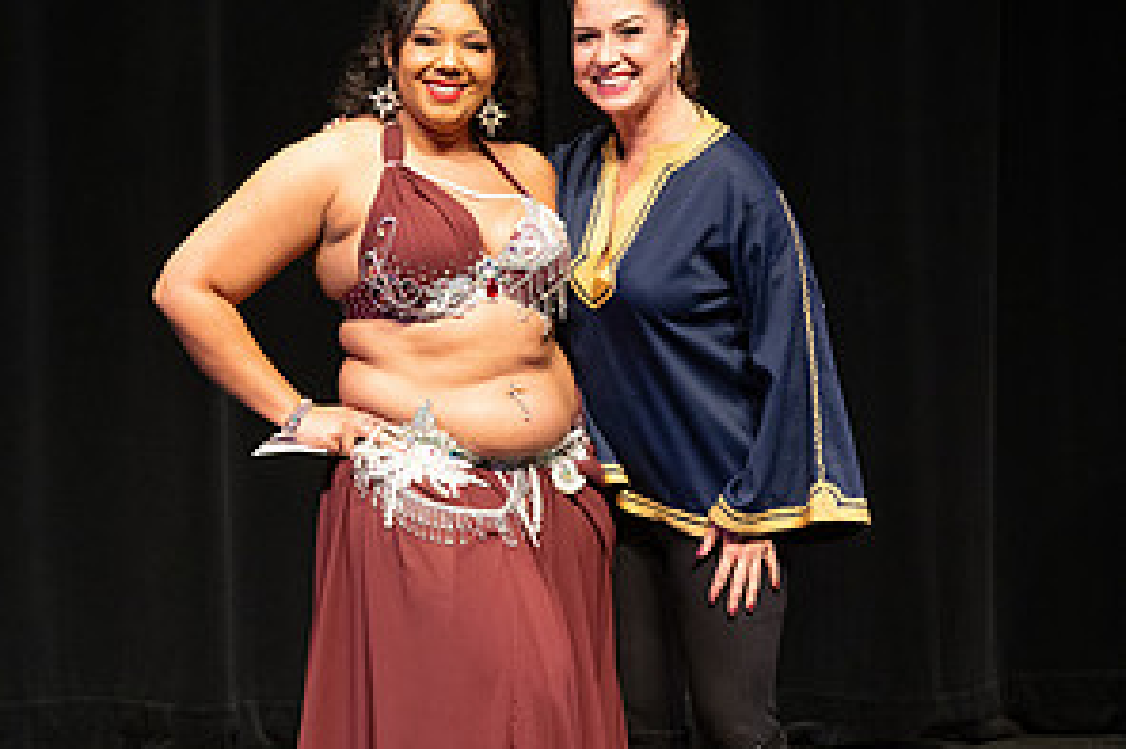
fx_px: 6408
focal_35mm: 205
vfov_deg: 6.7
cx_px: 561
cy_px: 430
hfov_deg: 10.0
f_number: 8
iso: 8000
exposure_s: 1/250
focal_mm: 135
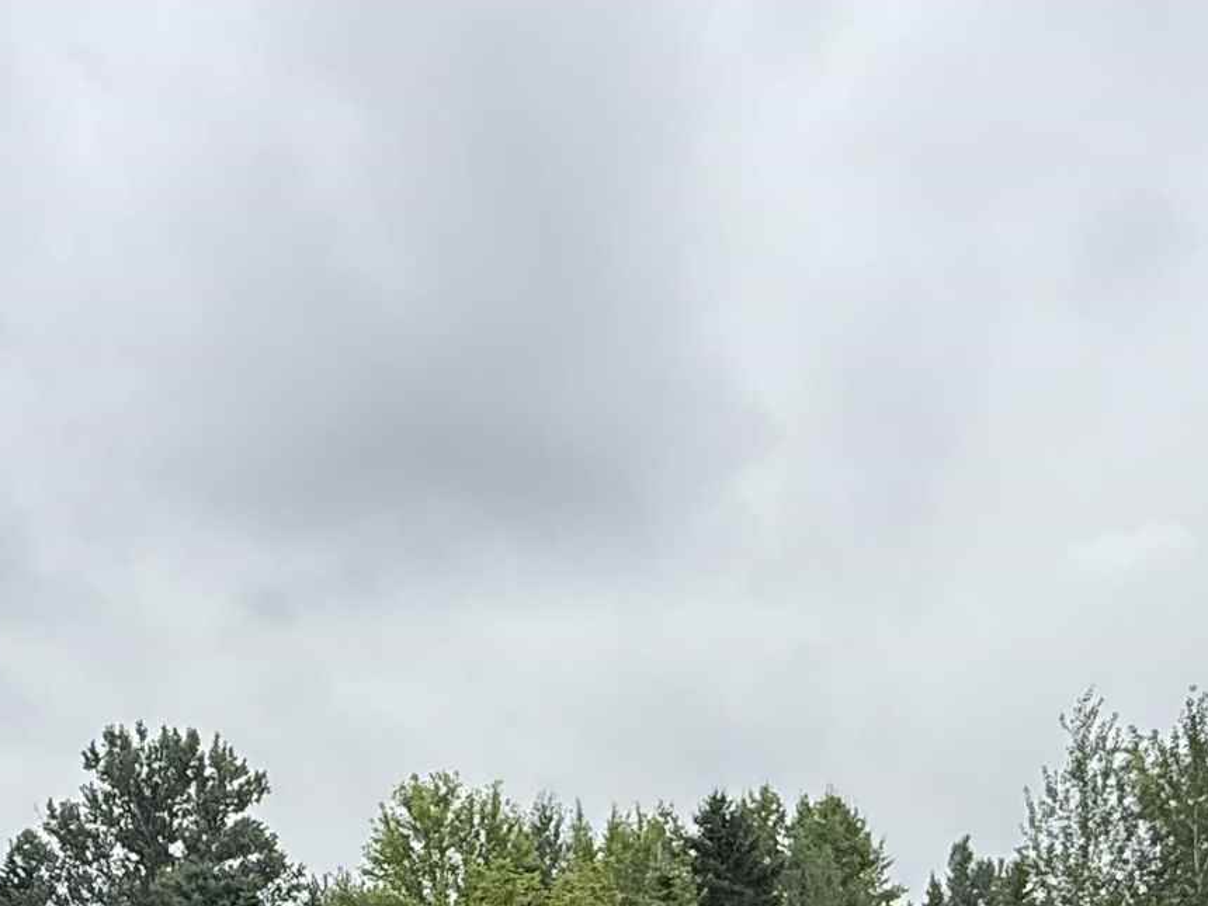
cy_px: 1042
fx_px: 1745
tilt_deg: +1.1
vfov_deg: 26.4
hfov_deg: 38.0
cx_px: 472
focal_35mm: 50
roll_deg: +2.5
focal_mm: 2.22
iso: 50
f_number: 2.2
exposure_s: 1/955
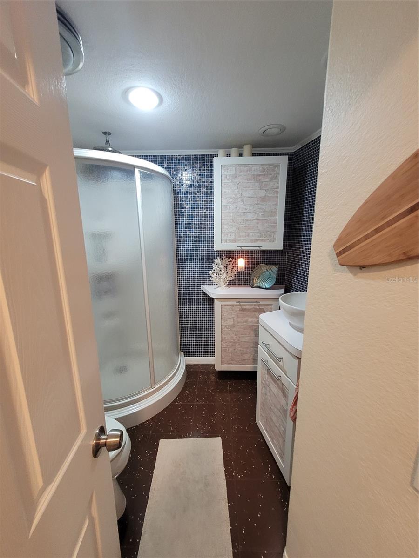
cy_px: 279
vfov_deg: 106.2
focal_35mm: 13
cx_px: 210
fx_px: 210
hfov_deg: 89.9
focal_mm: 1.74
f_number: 2.2
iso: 320
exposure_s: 1/60
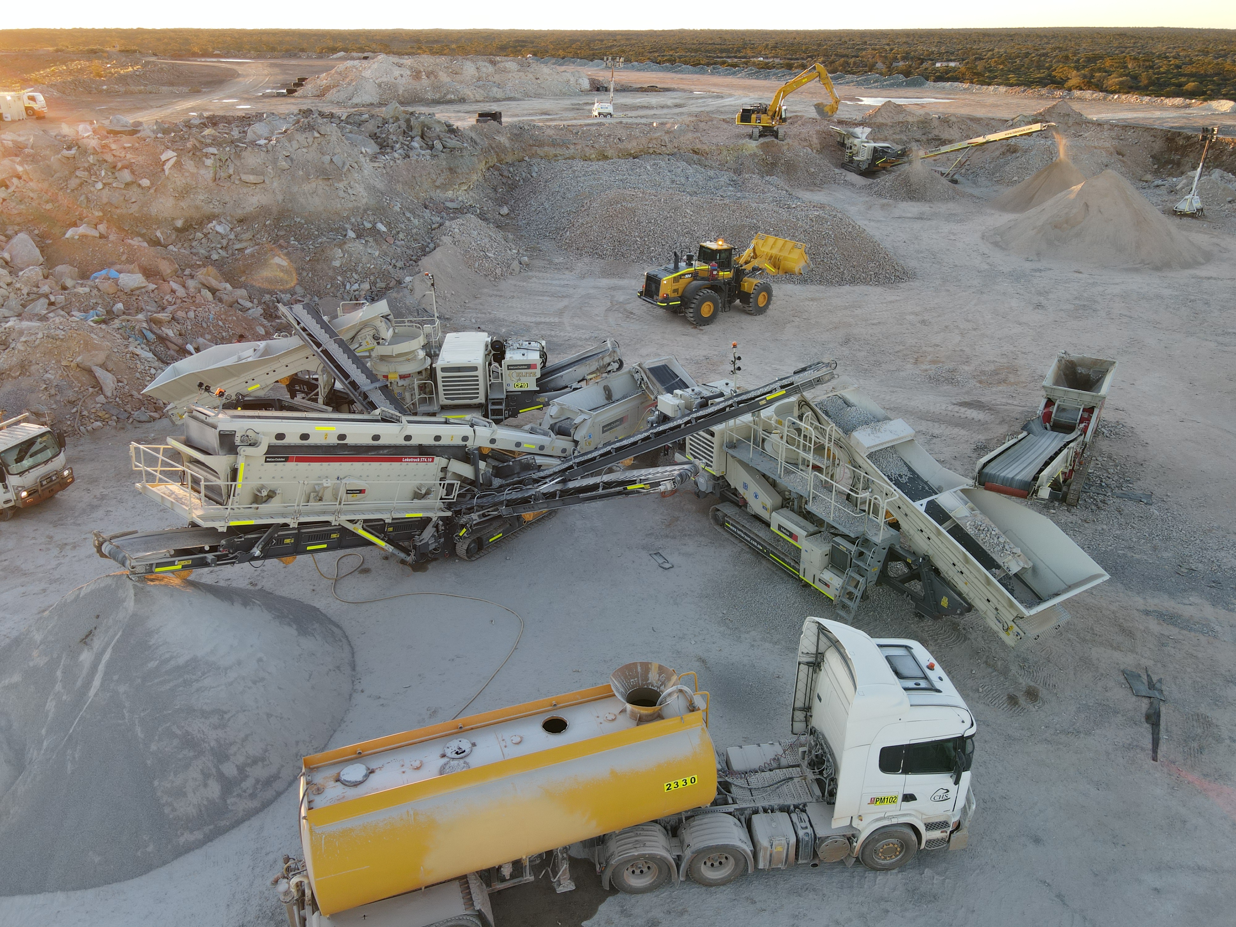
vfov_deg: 56.8
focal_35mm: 24
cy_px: 464
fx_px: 857
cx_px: 618
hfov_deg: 71.6
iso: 100
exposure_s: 1/50
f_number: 2.8
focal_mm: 4.5
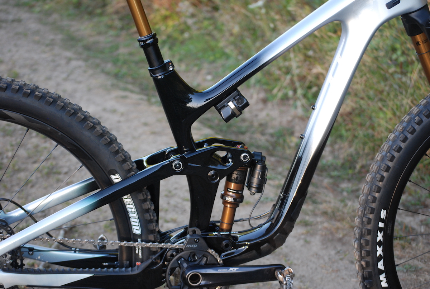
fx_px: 988
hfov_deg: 24.6
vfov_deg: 16.6
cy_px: 144
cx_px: 215
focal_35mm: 82
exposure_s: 1/125
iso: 360
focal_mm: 55
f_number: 4
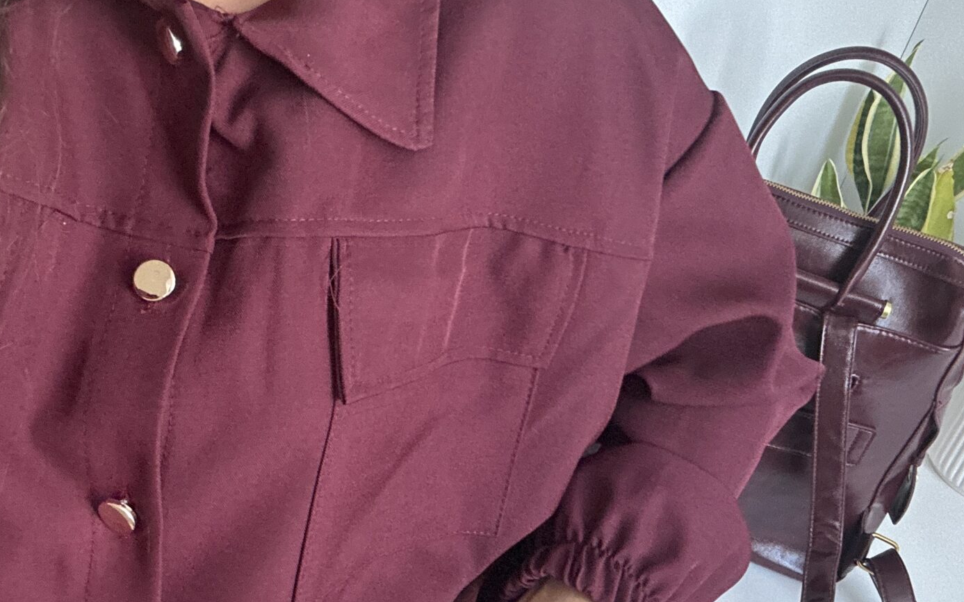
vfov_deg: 28.6
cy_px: 331
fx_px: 1182
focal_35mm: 45
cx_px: 450
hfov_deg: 44.3
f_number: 1.9
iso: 160
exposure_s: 1/60
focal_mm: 2.69
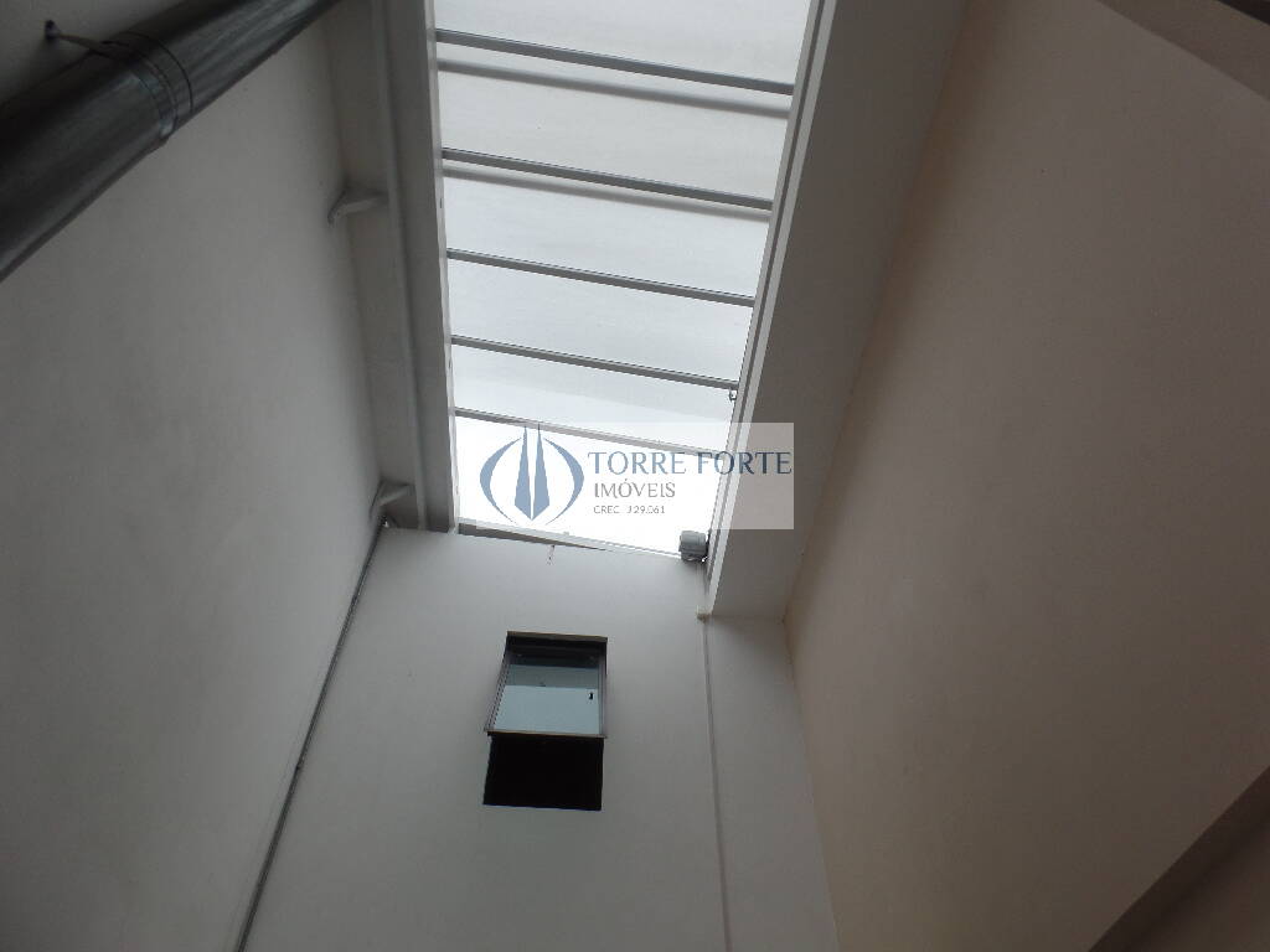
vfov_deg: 58.9
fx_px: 844
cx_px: 635
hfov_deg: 73.9
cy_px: 476
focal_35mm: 23
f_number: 3.5
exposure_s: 1/350
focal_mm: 4.1
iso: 80
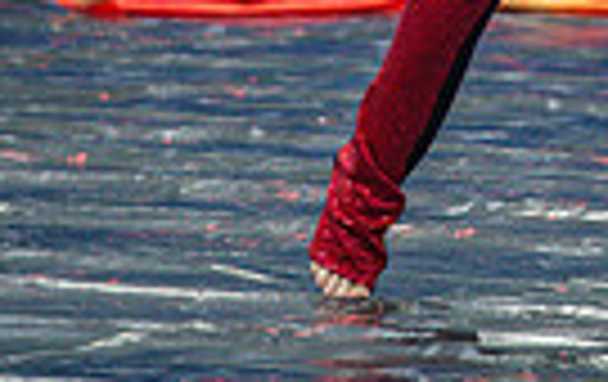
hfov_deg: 3.1
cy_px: -517
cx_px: 613
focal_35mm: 677
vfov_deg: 1.9
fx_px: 11241
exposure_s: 1/500
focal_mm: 200
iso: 5600
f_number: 4
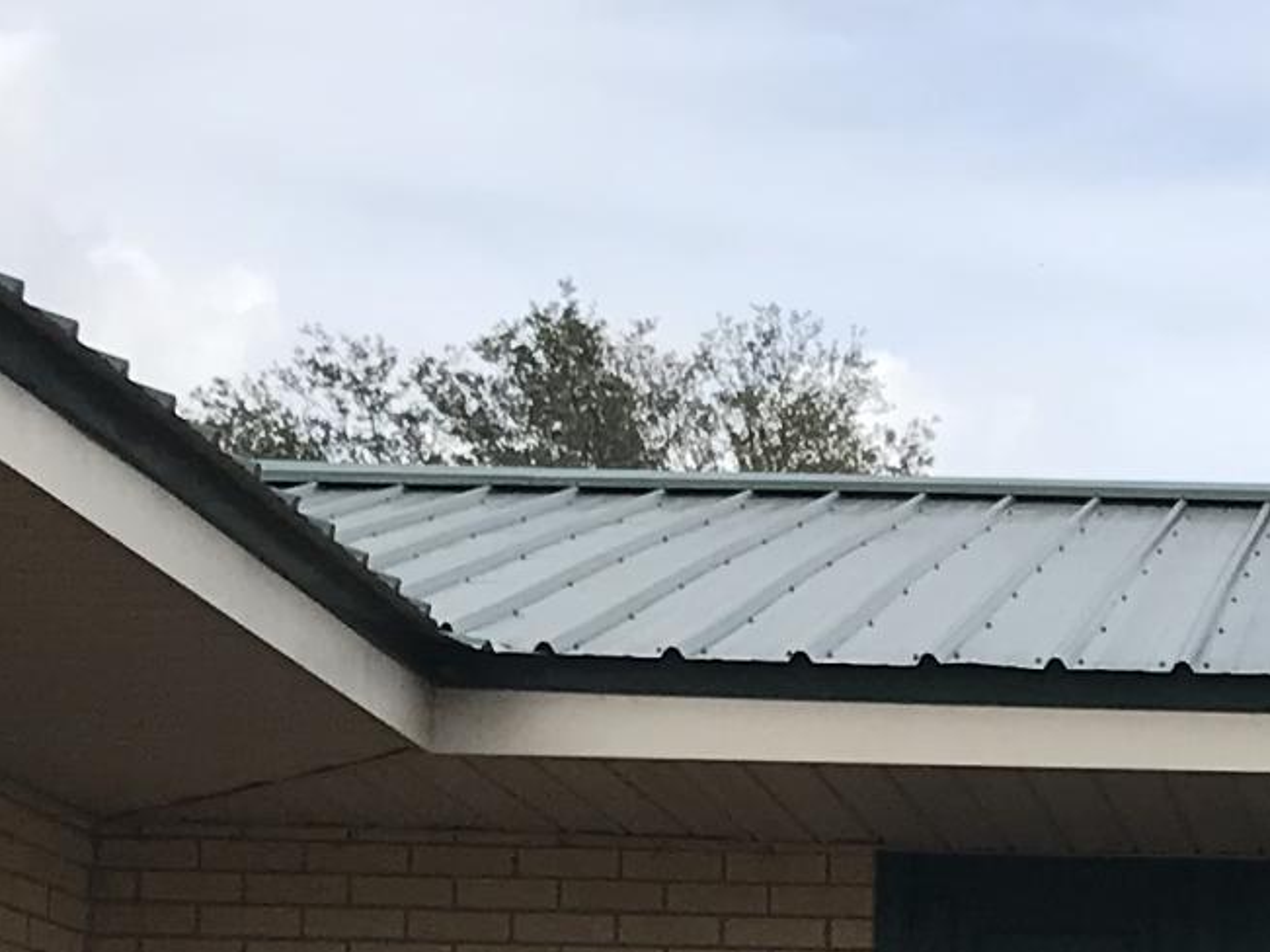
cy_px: 1288
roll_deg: -0.5
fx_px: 4732
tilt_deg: +1.3
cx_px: 1520
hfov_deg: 14.8
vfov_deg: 11.2
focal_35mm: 129
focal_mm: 3.99
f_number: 1.8
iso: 20
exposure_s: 1/3195
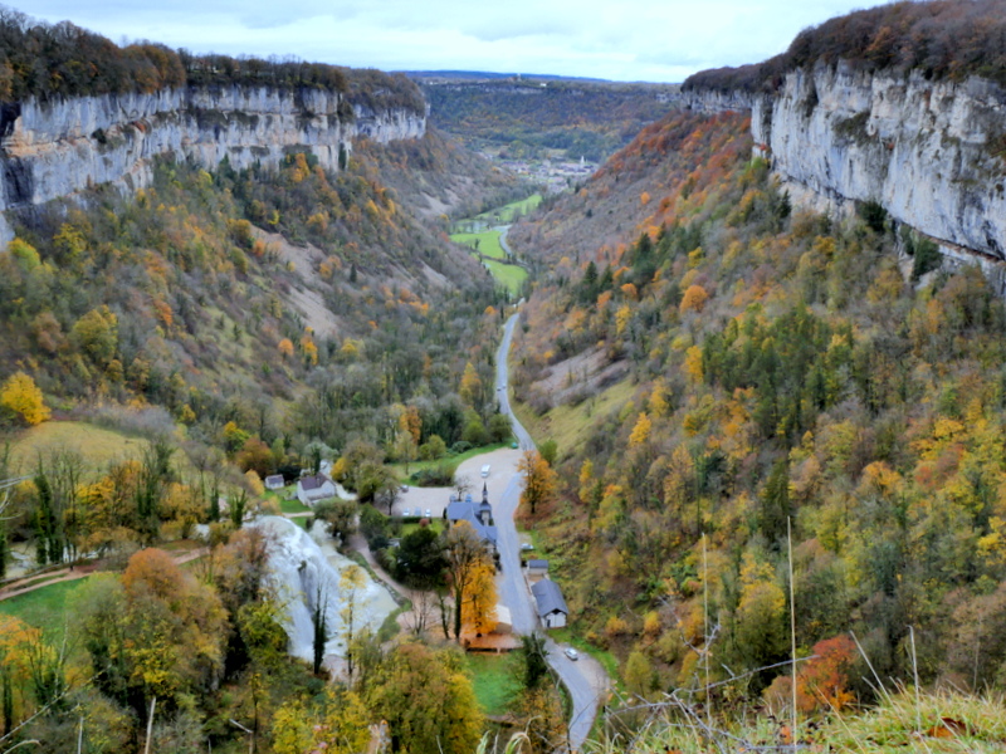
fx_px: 930
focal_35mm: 32
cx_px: 503
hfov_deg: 56.8
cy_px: 377
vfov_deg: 44.2
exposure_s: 1/8
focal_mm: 16
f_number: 14
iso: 800
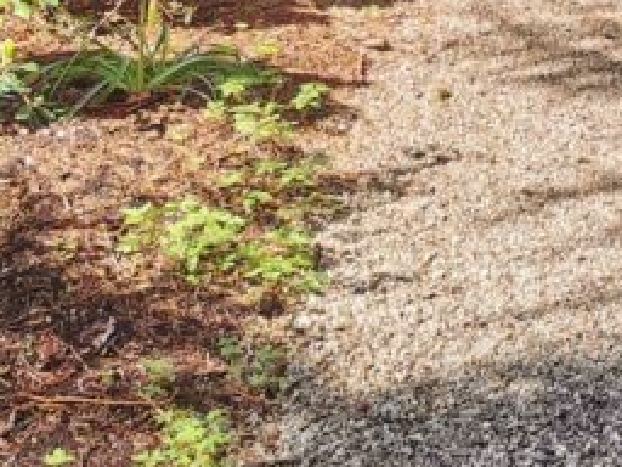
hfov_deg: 17.6
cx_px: 683
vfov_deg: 12.4
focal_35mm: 108
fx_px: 1941
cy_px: -413
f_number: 1.6
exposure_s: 1/668
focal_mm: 5.56
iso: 50
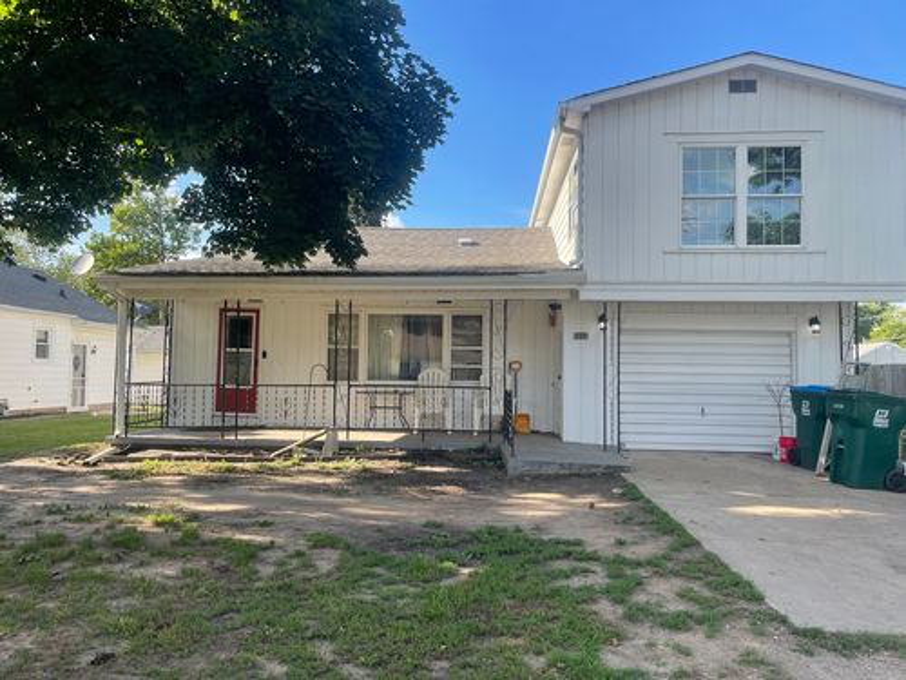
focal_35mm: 25
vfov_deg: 54.9
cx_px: 453
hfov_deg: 69.4
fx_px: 654
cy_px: 340
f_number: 1.6
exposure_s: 1/731
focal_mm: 5.1
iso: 32
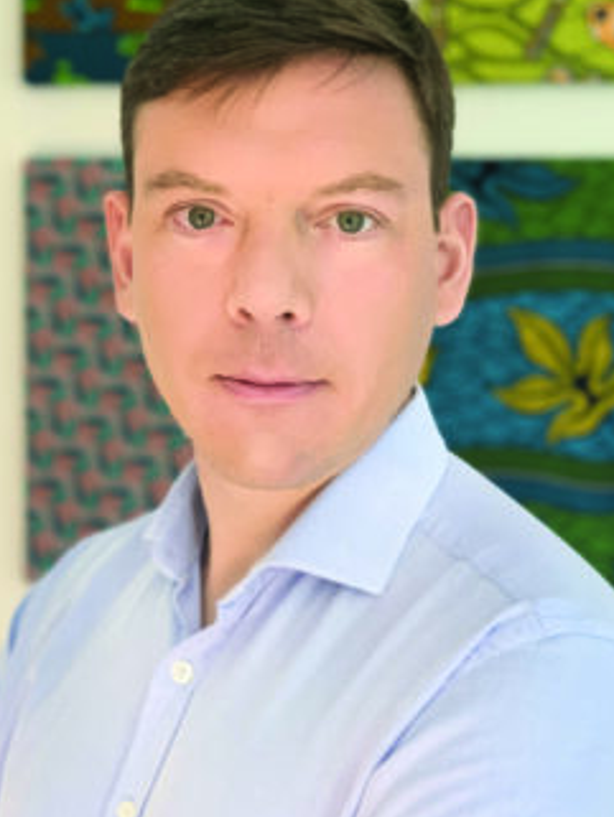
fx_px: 1725
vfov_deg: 26.6
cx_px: 257
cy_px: 336
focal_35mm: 73
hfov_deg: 20.2
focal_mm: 6
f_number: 2.4
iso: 250
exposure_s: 1/60
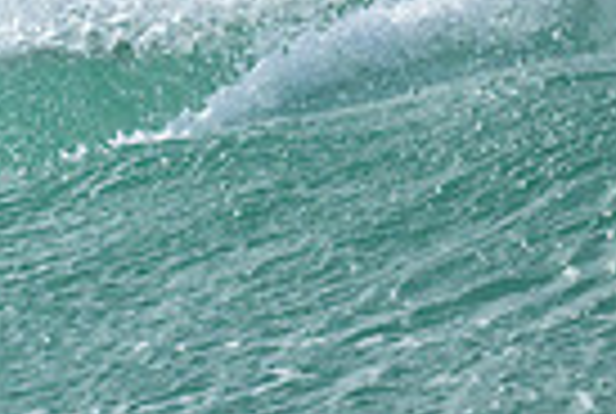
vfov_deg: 0.3
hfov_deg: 0.4
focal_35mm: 4638
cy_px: 416
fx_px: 79534
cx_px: -832
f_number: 6.3
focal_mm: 800
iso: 220
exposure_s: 1/2000
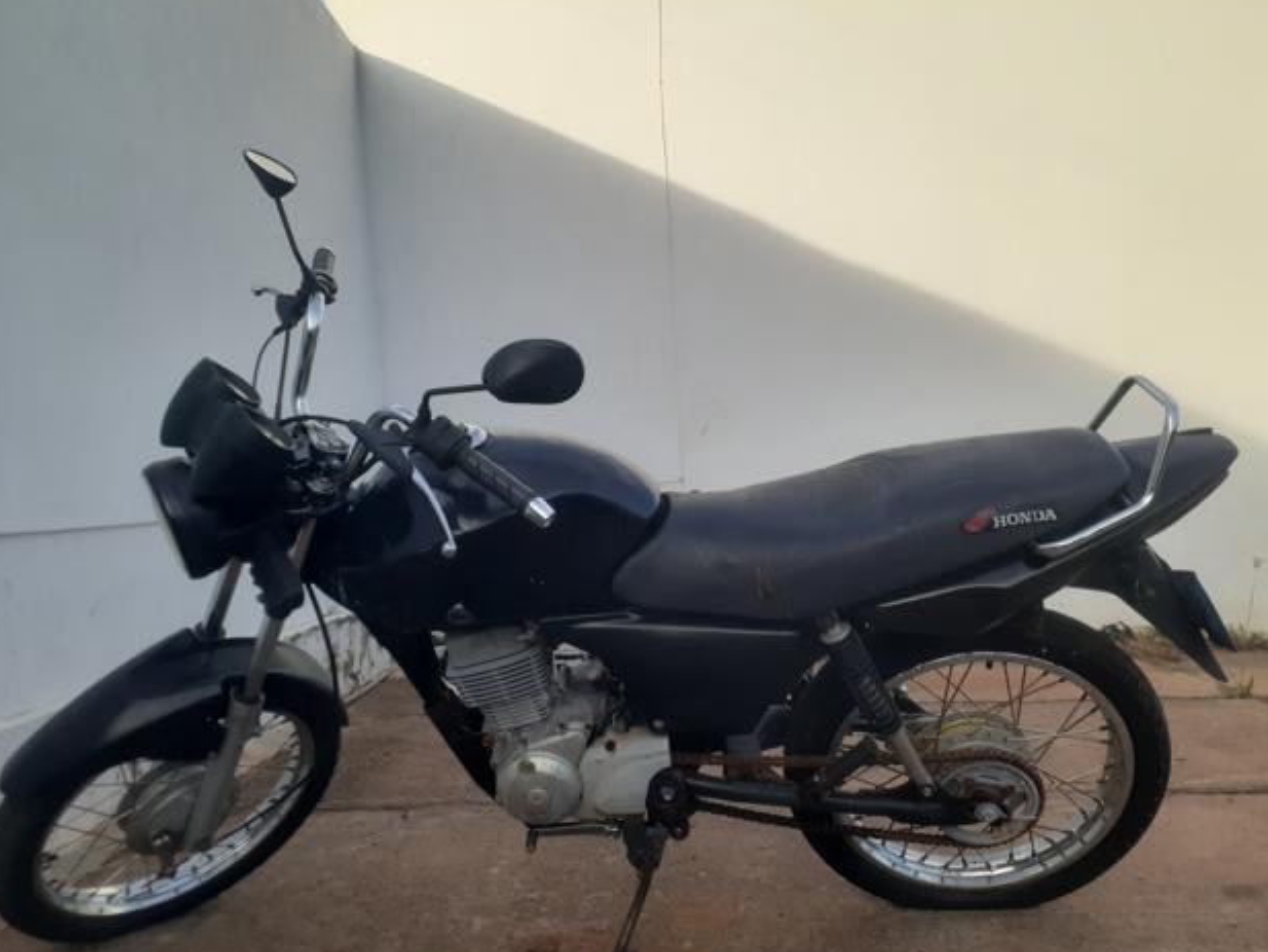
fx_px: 1026
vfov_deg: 49.8
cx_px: 612
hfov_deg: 63.4
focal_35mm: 28
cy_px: 485
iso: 40
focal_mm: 3.6
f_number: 1.9
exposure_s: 1/608
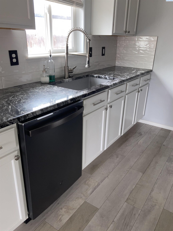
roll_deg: -0.5
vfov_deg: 63.4
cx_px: 86
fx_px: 187
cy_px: 116
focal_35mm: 28
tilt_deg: -22.5
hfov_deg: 49.7
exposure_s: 1/35
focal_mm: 3.99
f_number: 1.8
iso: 20
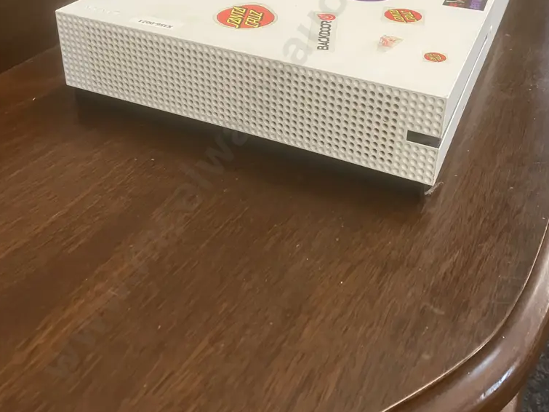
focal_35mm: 38
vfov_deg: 36.4
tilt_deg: -26.4
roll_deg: -2.9
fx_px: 603
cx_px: 274
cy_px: 80
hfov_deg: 49.0
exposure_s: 1/50
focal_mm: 3.99
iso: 160
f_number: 1.8
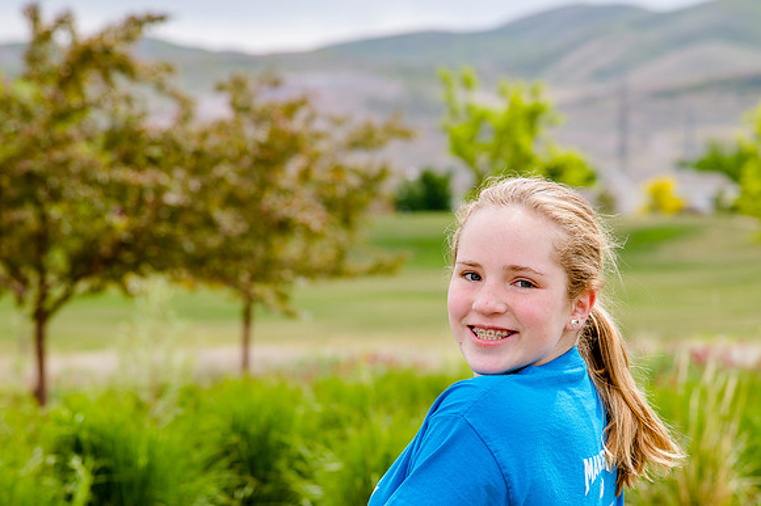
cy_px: 367
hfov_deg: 12.3
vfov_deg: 8.2
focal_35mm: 168
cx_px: 405
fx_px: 3542
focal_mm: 110
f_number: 6.3
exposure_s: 1/500
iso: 200
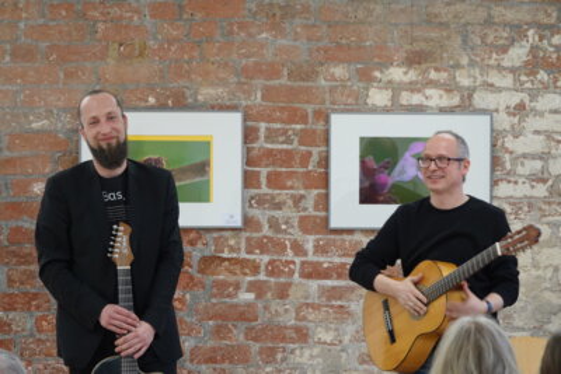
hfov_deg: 5.9
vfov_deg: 3.9
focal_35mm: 351
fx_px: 5471
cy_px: 187
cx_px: 280
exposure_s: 1/50
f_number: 4
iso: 800
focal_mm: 128.59
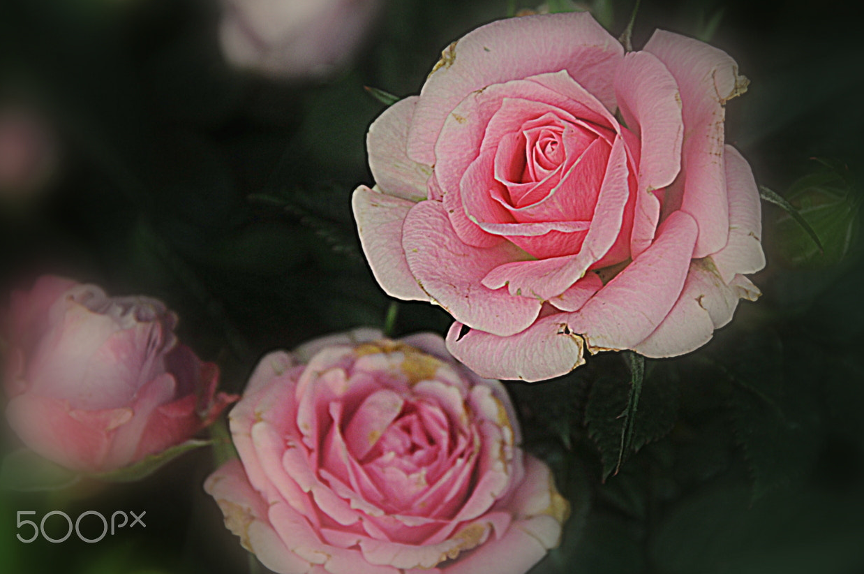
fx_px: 3811
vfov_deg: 8.6
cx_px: 531
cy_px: 248
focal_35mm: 159
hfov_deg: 12.9
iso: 200
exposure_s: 1/160
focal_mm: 82
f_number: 6.3
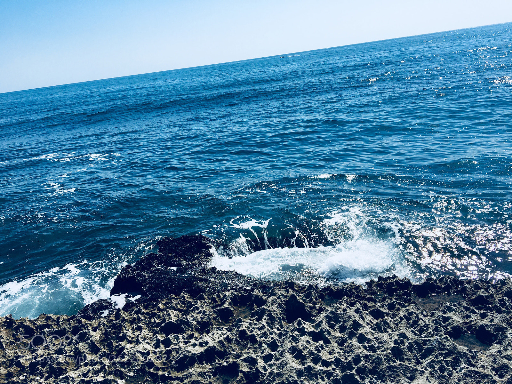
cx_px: 256
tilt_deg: -17.3
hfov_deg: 61.7
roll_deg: +7.8
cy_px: 192
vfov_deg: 48.2
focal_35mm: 29
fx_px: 429
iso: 25
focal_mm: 4.15
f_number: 2.2
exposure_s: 1/3077
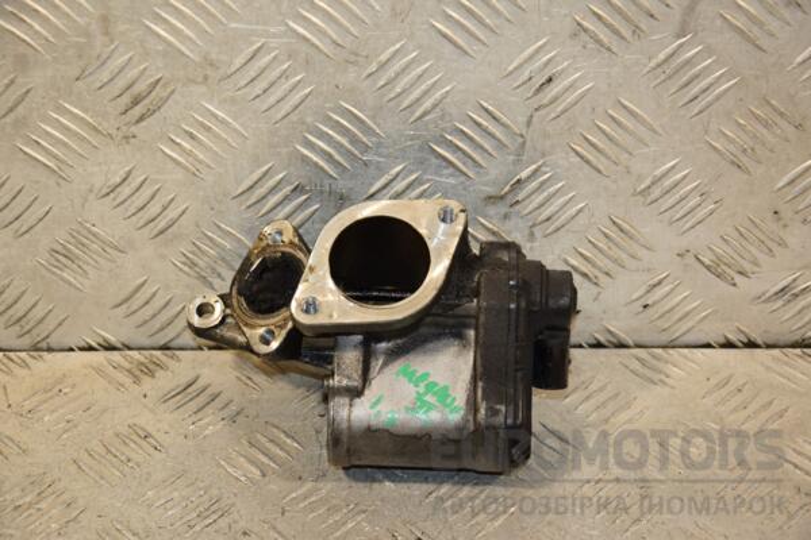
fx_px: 2095
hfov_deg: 21.9
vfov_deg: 14.7
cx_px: 406
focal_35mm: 93
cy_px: 270
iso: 800
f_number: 5.3
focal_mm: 62
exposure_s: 1/125
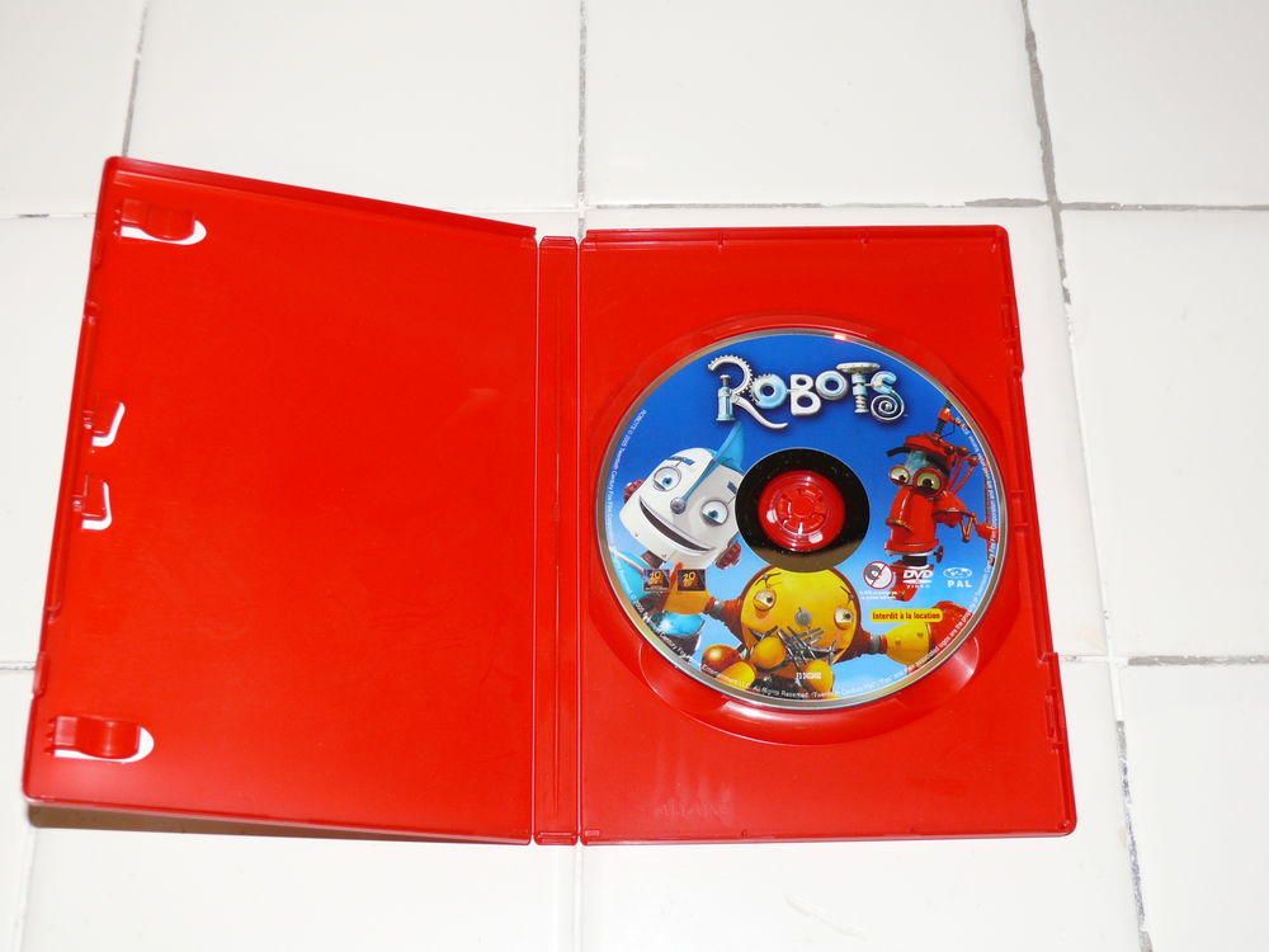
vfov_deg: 29.7
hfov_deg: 38.9
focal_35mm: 49
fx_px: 1796
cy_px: 476
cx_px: 634
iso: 100
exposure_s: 1/30
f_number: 3.2
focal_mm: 9.4
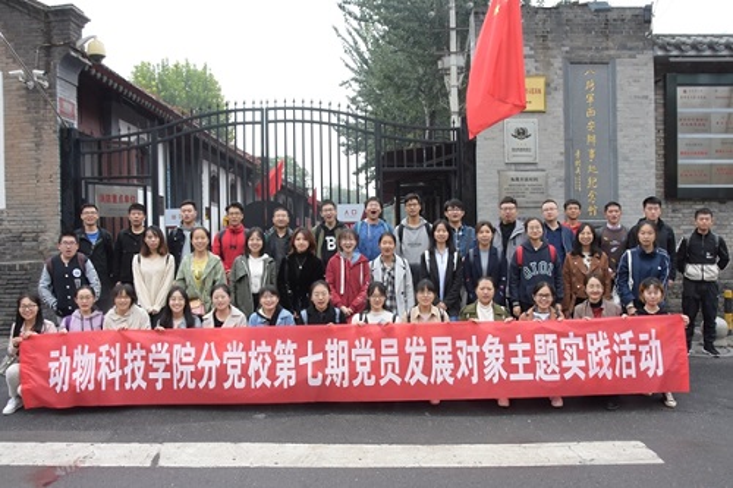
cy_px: 244
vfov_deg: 47.9
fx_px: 550
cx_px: 366
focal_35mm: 27
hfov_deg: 67.4
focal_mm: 18
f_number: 11
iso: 800
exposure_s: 1/125
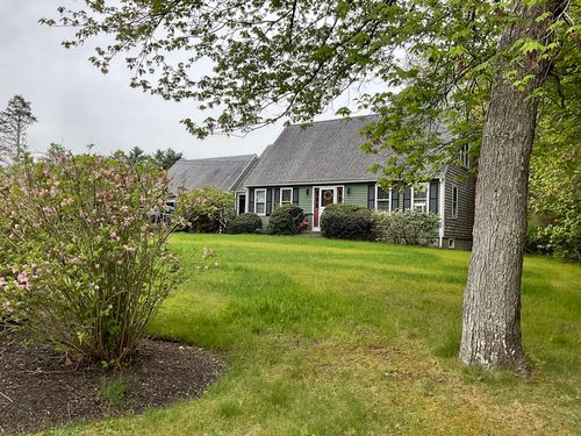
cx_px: 290
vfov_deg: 48.2
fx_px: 487
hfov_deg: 61.7
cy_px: 218
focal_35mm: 29
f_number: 1.8
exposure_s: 1/1342
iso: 16
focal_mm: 3
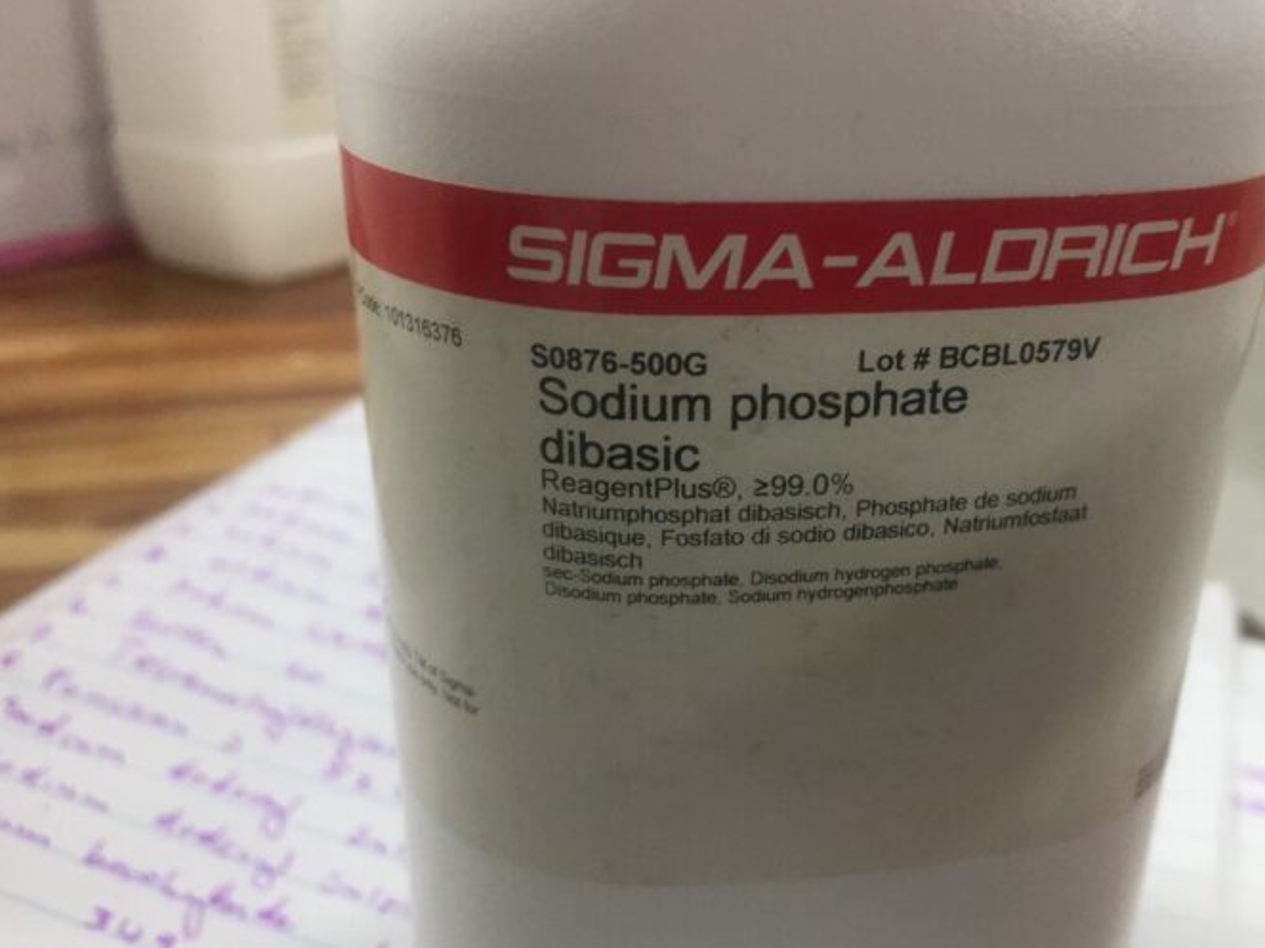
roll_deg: -1.4
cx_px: 729
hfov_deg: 52.4
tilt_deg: -25.4
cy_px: 538
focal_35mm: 35
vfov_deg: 40.6
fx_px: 1279
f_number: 2.2
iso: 160
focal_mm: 4.15
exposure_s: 1/33
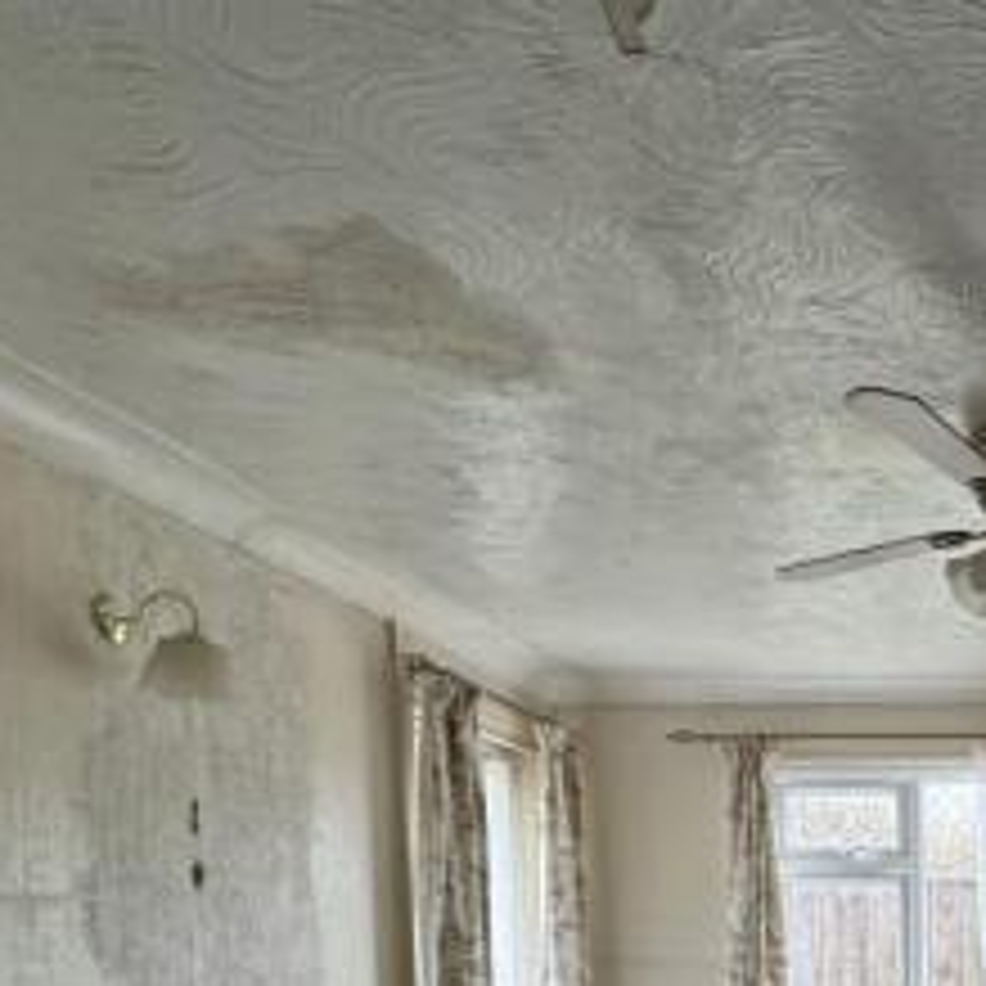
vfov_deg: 43.0
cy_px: 979
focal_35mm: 33
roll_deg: -0.6
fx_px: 1063
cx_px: 1042
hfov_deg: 41.4
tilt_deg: -4.1
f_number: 2.2
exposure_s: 1/99
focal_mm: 2.22
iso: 320
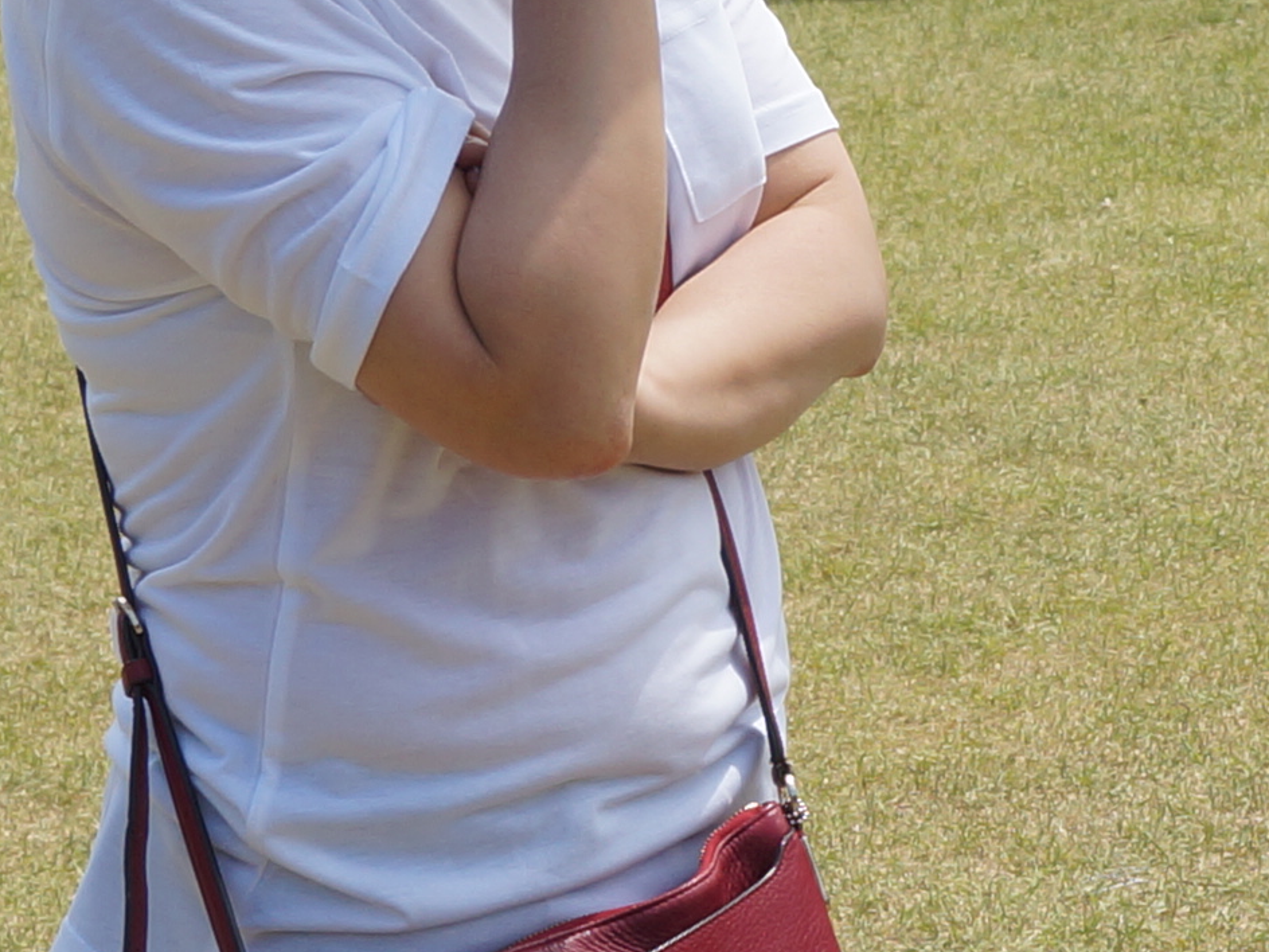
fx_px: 7698
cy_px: 648
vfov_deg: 7.1
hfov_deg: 9.2
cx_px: 1723
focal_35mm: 210
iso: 100
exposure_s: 1/250
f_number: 8
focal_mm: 28
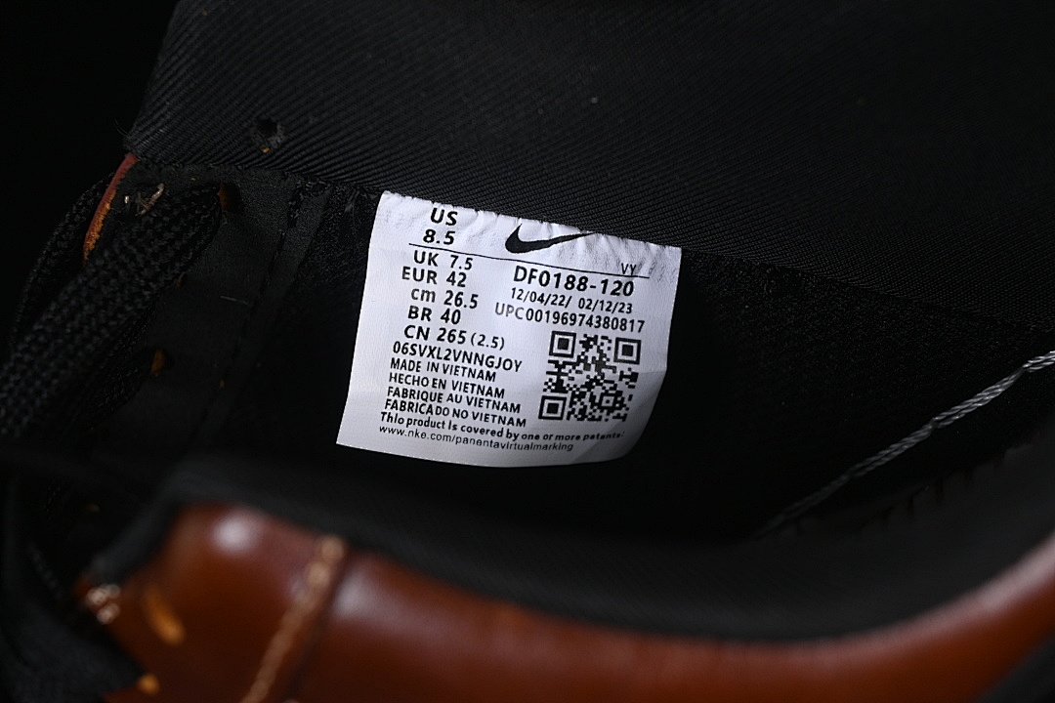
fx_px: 2198
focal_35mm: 75
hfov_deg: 27.0
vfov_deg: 18.2
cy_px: 352
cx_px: 528
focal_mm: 50
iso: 160
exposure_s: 1/60
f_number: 6.3
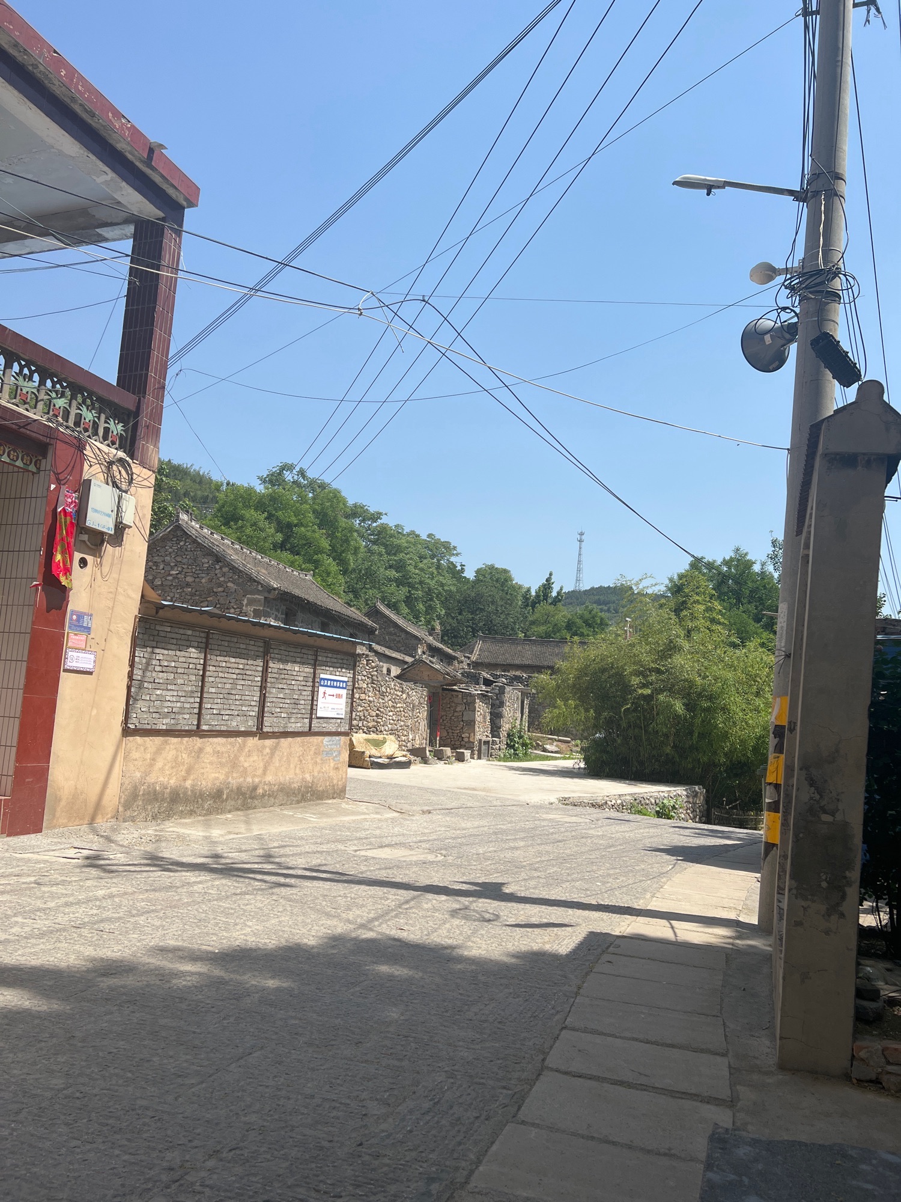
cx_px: 450
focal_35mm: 26
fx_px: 902
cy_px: 601
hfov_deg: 53.1
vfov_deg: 67.3
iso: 50
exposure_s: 1/4630
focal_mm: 5.7
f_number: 1.5
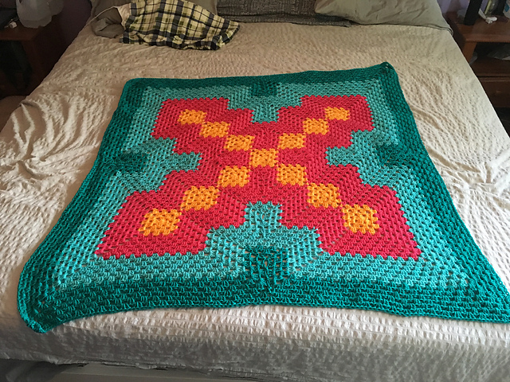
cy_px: 191
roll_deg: +0.4
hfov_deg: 61.7
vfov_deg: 48.2
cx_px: 255
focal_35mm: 29
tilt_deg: -43.5
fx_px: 427
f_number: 2.2
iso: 200
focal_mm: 4.15
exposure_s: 1/30
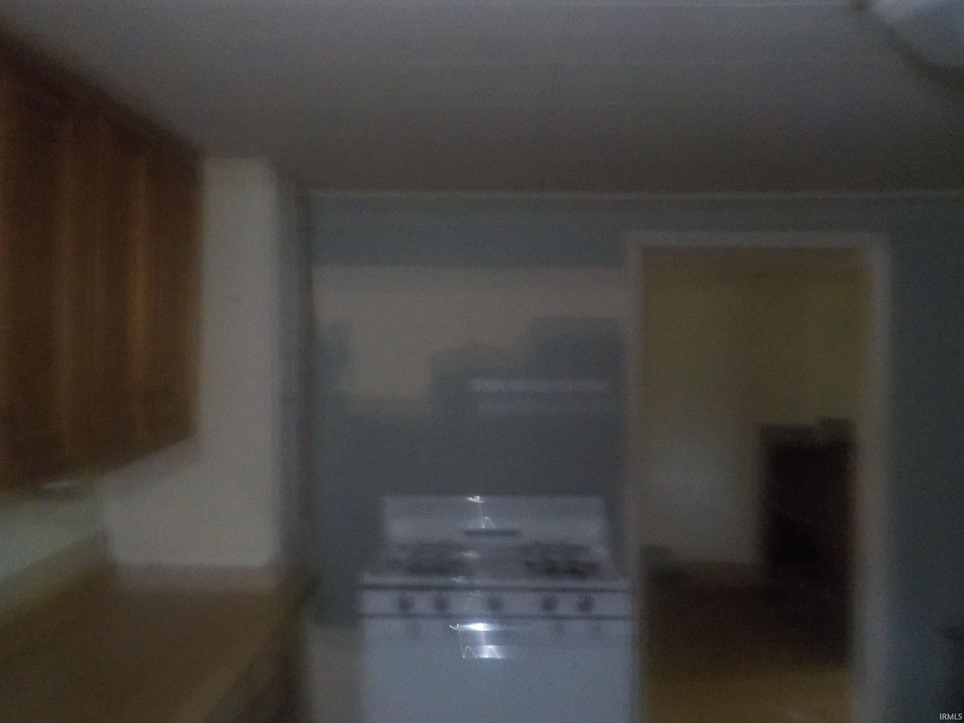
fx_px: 835
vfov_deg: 46.8
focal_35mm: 30
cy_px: 362
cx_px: 482
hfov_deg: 60.0
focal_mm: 4.1
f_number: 3.3
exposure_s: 1/4
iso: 800
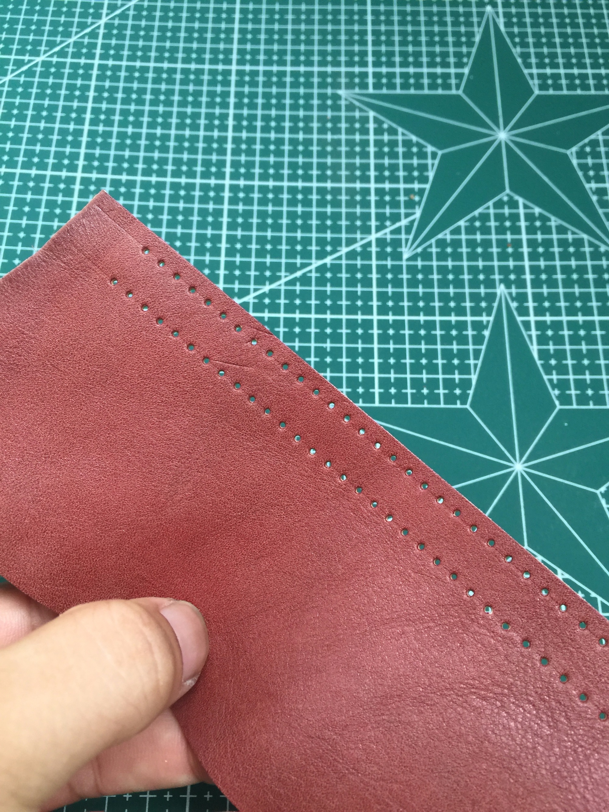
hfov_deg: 48.2
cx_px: 304
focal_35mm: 29
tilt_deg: -70.2
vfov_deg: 61.7
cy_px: 406
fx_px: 680
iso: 50
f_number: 2.2
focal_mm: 4.15
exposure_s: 1/33
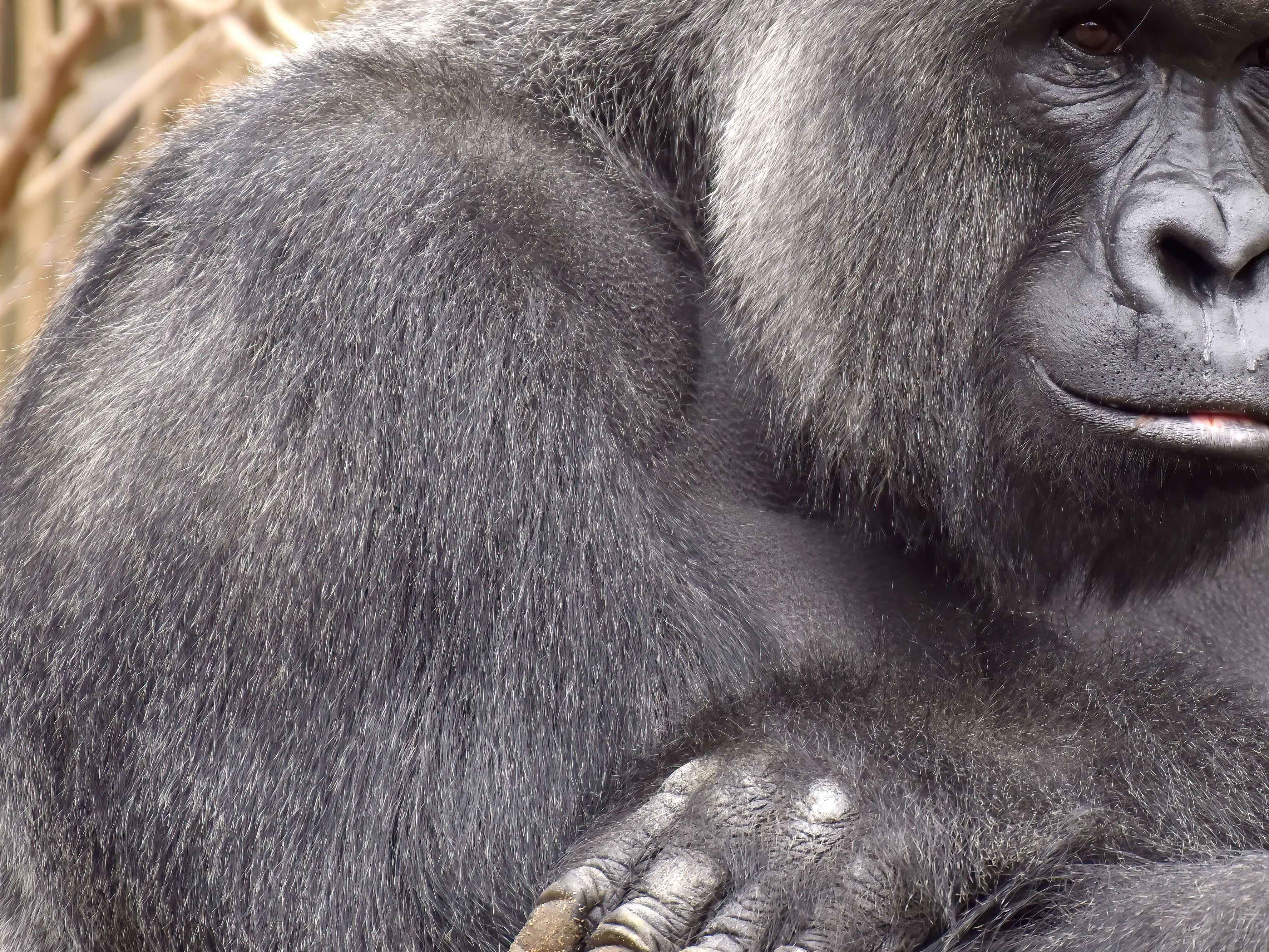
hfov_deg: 2.0
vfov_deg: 1.5
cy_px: 341
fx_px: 36552
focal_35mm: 997
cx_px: 977
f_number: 5.6
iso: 800
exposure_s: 1/320
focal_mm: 500
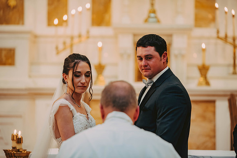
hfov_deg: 12.8
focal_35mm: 160
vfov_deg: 8.6
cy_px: 79
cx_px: 118
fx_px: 1054
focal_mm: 160
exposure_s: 1/80
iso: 1600
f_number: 2.8
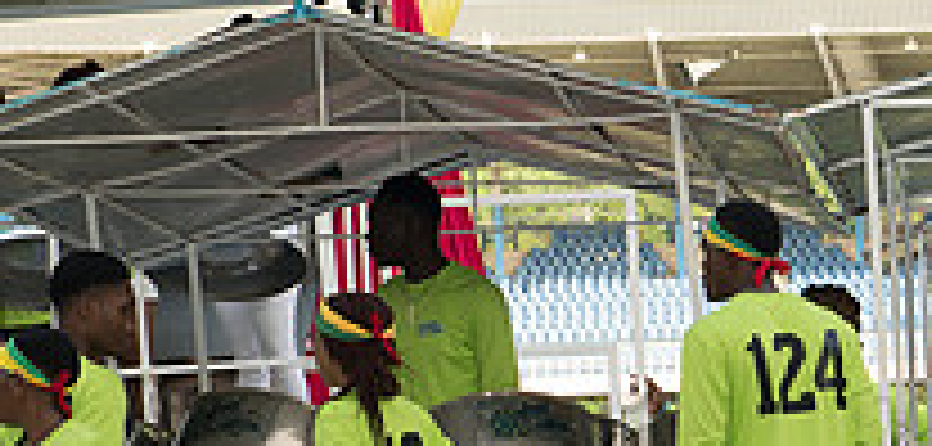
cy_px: 581
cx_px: 1188
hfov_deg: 10.2
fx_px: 5109
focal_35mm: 214
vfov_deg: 5.0
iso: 250
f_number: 9
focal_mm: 70
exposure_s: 1/125
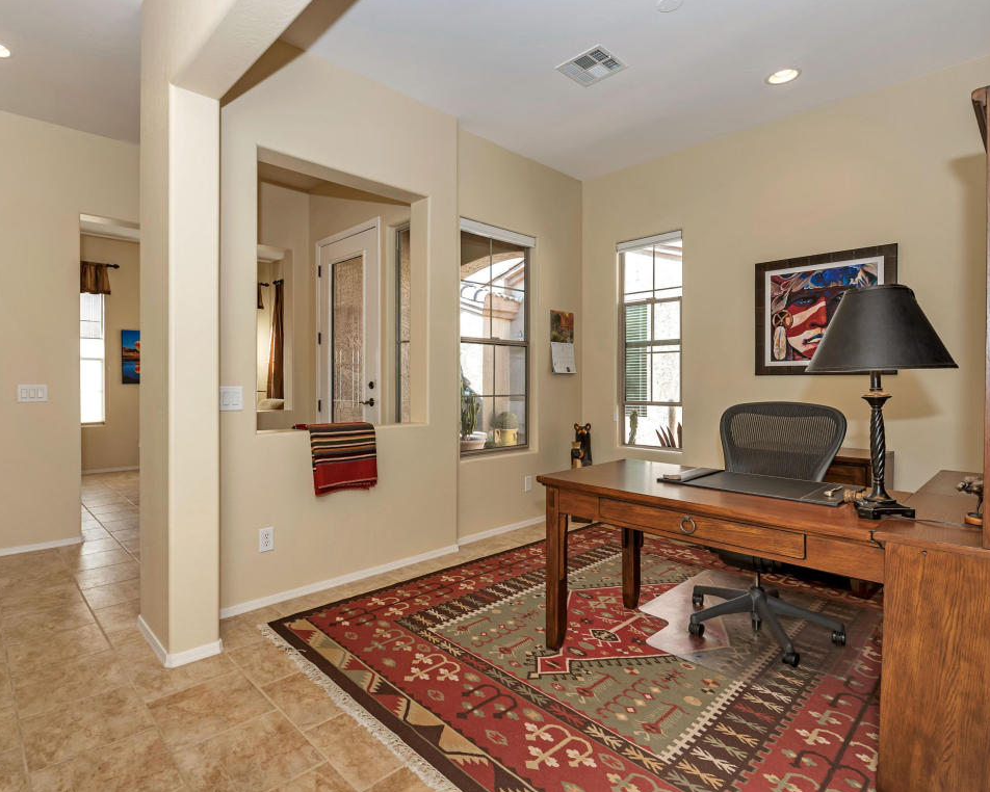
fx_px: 498
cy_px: 397
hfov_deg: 89.3
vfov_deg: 77.0
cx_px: 443
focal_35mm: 17
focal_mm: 15
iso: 320
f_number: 5.6
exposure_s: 1/80
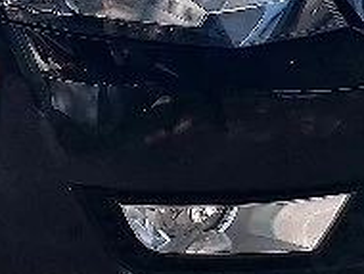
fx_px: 1274
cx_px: 48
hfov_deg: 16.1
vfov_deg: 11.2
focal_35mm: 121
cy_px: -251
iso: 40
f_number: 1.8
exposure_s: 1/667
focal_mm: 5.54
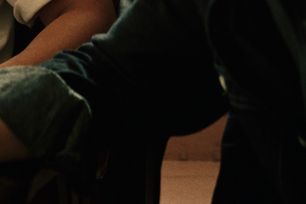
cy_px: -151
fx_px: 1267
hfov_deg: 13.0
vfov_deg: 8.9
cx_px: -161
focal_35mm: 149
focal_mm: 35
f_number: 3.2
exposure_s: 1/200
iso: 1000
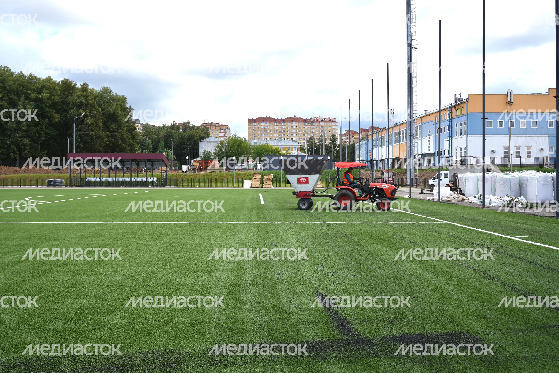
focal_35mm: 34
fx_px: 528
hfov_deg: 55.8
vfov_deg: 38.9
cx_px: 280
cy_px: 186
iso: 100
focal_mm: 34
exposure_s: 1/160
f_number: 7.1
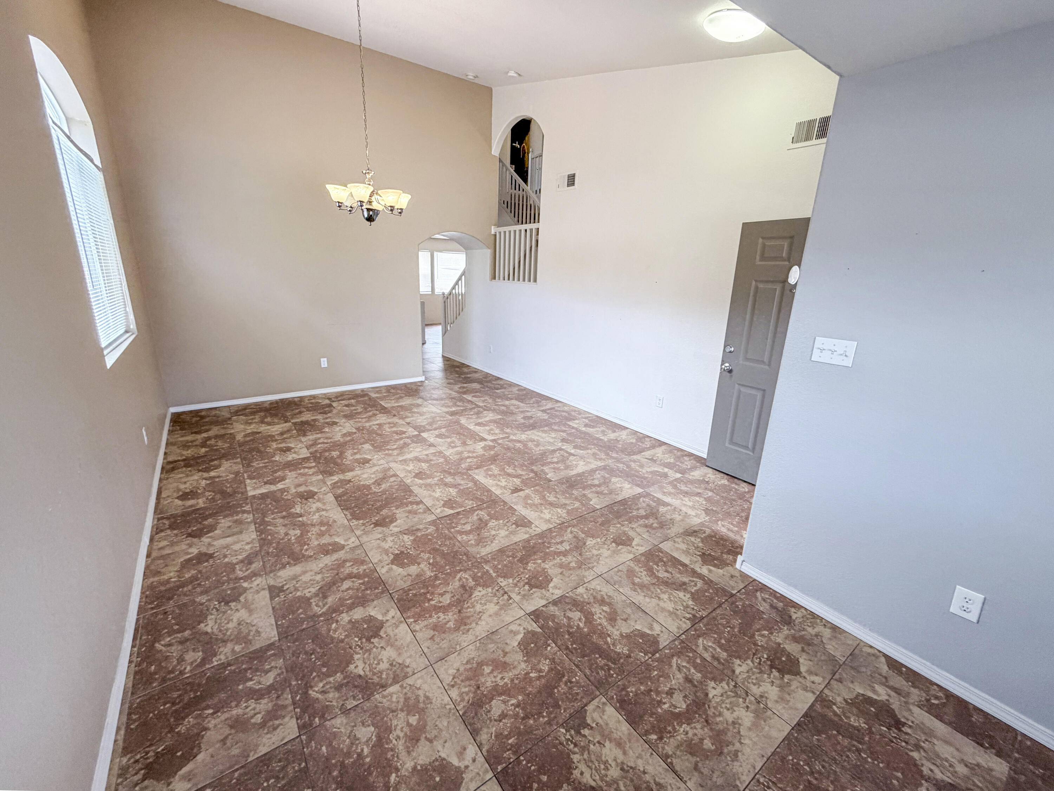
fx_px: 426
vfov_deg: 85.7
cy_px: 396
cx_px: 527
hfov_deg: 102.1
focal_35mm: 14
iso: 320
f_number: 2.2
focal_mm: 2.22
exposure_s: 1/120
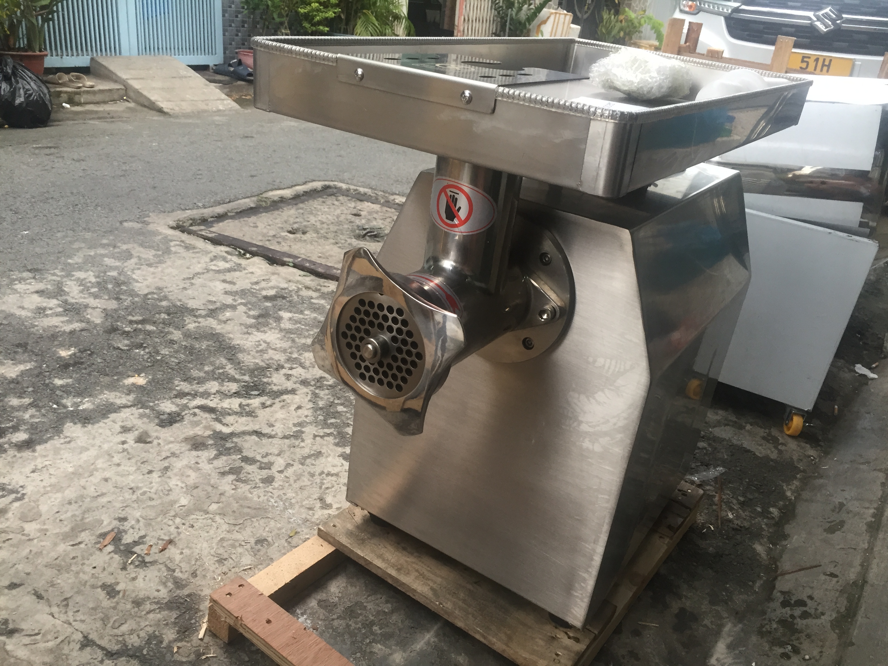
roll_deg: -8.5
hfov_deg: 61.7
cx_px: 444
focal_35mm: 29
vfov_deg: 48.2
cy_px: 333
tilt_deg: -23.7
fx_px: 744
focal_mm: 4.15
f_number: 2.2
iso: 125
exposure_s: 1/33
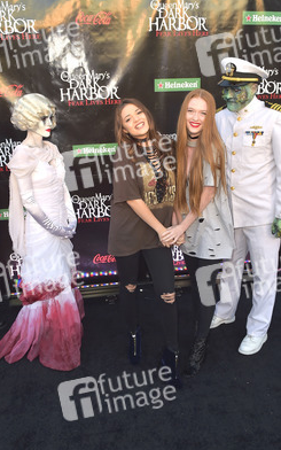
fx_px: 306
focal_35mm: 25
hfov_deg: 49.2
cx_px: 151
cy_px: 222
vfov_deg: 72.5
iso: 250
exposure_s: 1/320
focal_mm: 24
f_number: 4.5
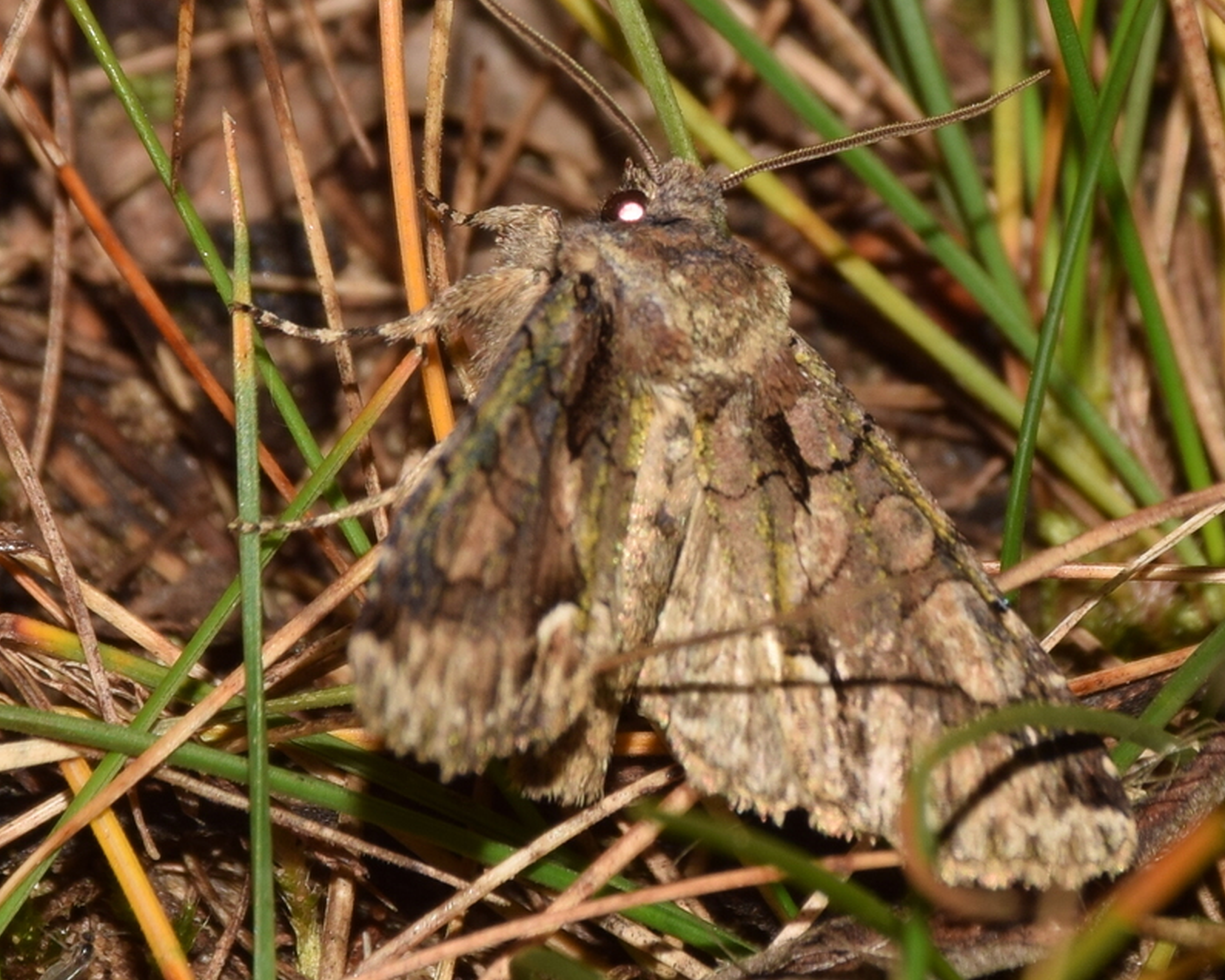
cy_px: 490
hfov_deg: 8.1
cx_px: 735
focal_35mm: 238
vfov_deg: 6.5
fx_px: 8629
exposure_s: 1/160
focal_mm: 140
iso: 100
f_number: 13
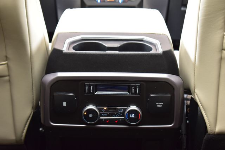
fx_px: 515
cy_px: 75
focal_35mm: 82
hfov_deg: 24.6
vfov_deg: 16.5
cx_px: 112
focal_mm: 55
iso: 640
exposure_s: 1/15
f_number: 6.3
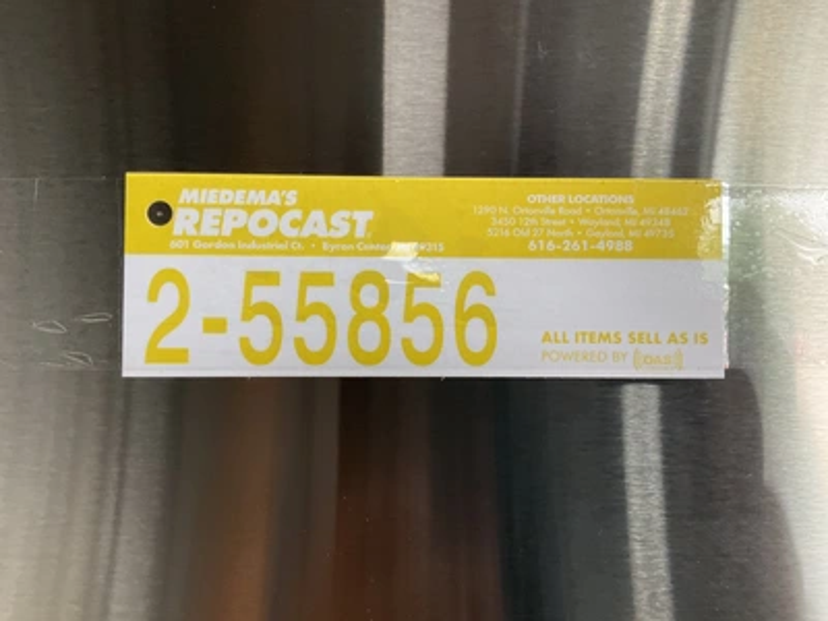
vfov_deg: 48.2
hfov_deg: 61.7
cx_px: 414
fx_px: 694
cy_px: 310
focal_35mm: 29
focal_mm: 3
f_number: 1.8
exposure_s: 1/108
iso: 64
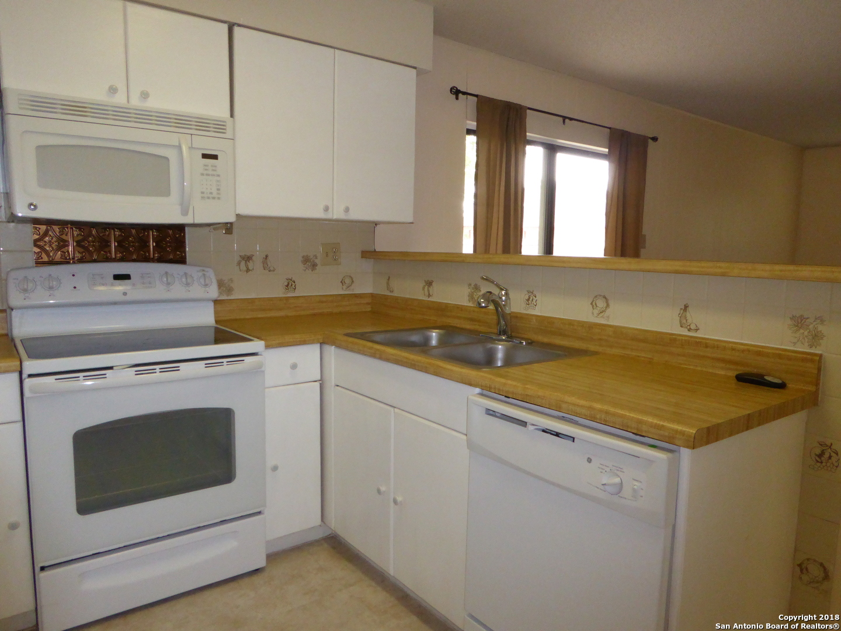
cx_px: 420
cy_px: 316
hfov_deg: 71.6
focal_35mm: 24
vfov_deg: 56.8
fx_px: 583
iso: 640
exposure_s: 1/60
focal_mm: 4.3
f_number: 5.6
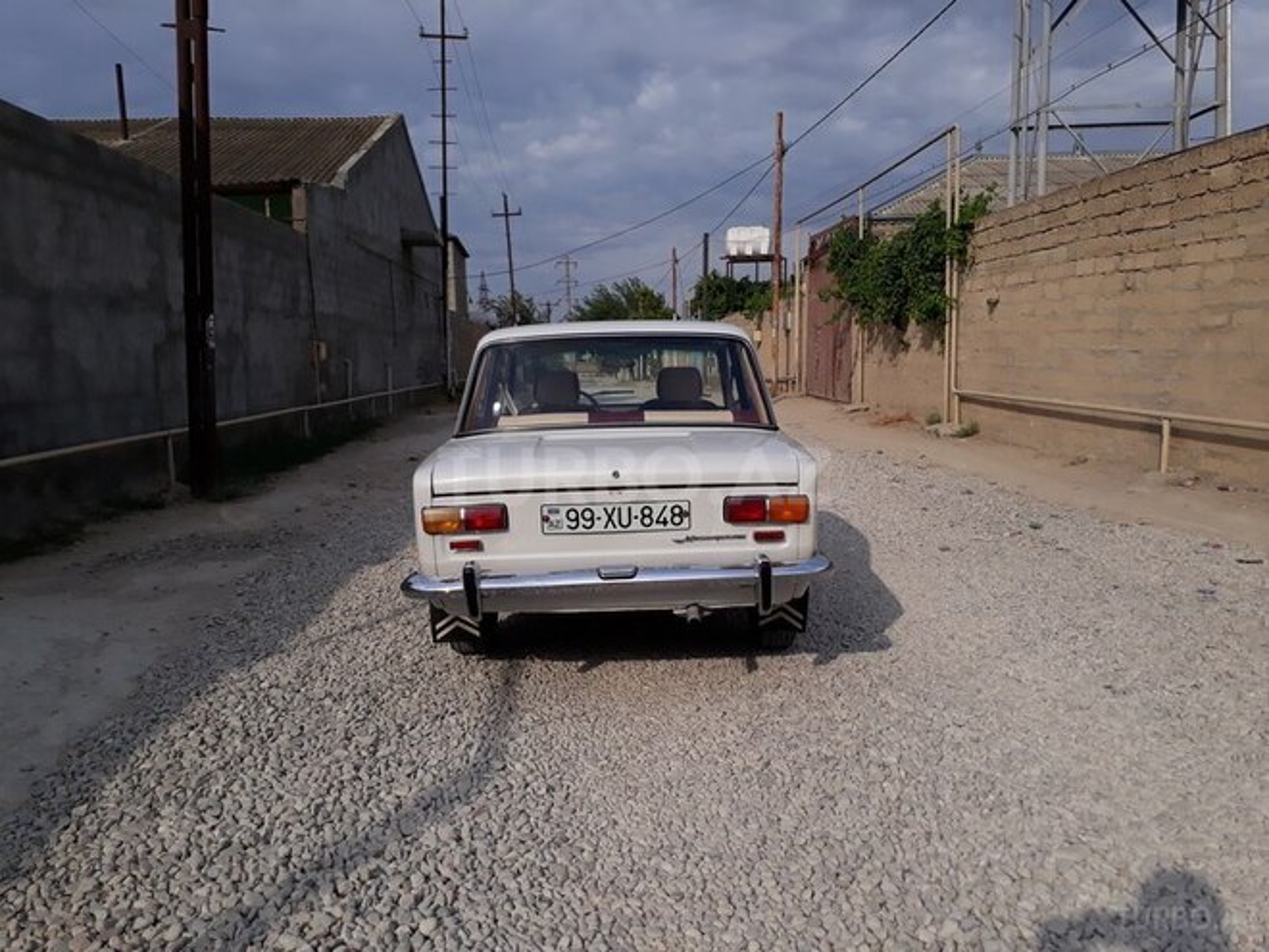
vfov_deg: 51.4
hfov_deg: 65.3
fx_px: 990
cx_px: 634
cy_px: 476
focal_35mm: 27
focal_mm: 3.6
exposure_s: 1/2481
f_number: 1.9
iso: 40
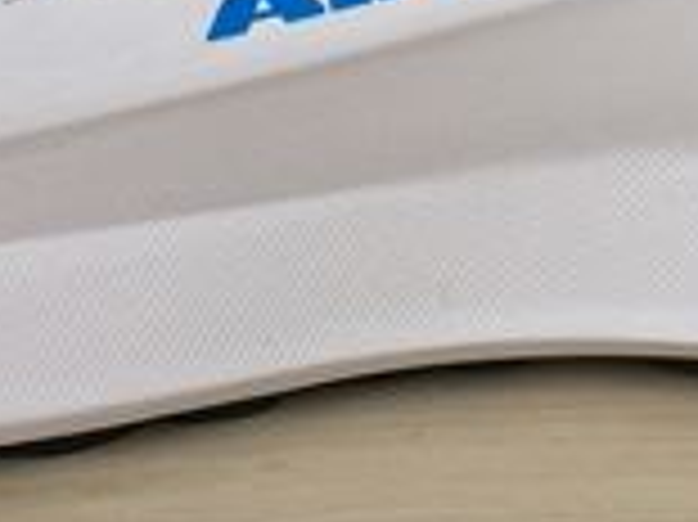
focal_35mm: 150
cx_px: 468
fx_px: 3022
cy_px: -302
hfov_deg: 13.2
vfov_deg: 9.6
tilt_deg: -9.9
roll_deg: +1.5
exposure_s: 1/180
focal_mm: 4.15
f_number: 2.2
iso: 25
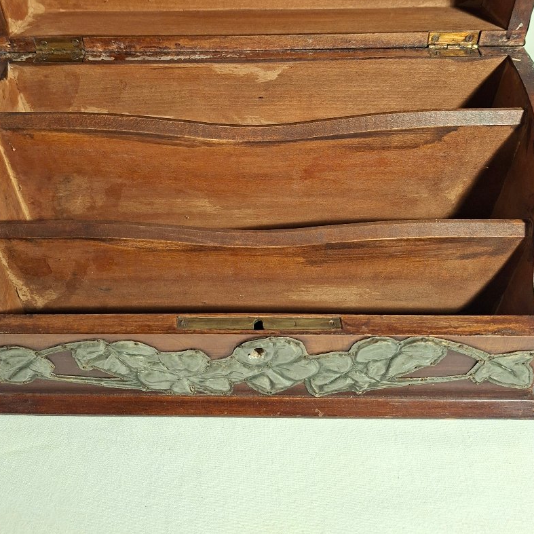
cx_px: 241
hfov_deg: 52.4
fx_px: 541
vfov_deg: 51.0
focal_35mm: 31
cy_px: 155
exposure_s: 1/100
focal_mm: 5.54
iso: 160
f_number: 1.8
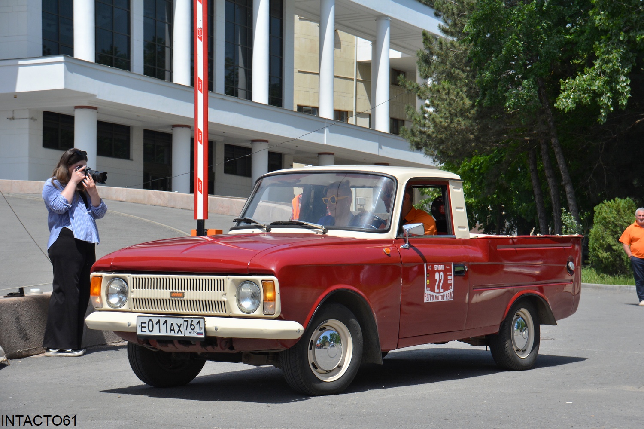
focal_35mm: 78
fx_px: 1394
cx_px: 322
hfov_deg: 26.0
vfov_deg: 17.5
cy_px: 214
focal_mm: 52
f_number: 7.1
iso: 400
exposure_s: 1/1600
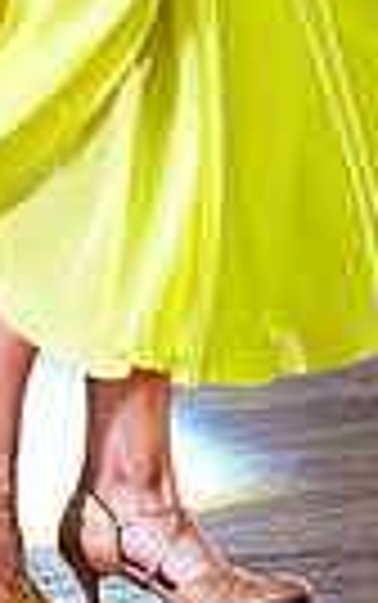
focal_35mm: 665
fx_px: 10938
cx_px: -299
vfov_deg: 3.1
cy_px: -400
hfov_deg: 2.0
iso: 6400
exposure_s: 1/400
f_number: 5
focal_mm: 151
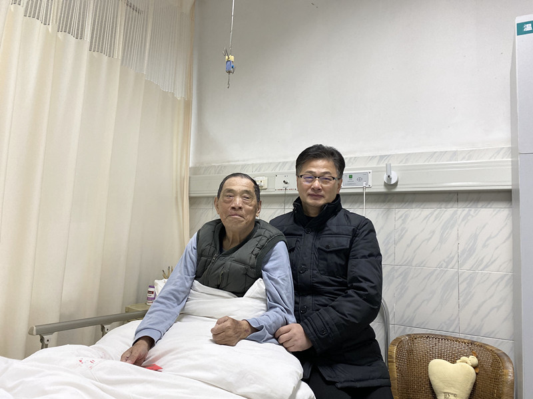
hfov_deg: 67.3
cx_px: 266
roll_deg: -2.9
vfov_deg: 53.1
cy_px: 200
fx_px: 400
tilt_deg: +6.5
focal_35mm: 26
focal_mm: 4.25
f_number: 1.8
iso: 250
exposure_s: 1/50
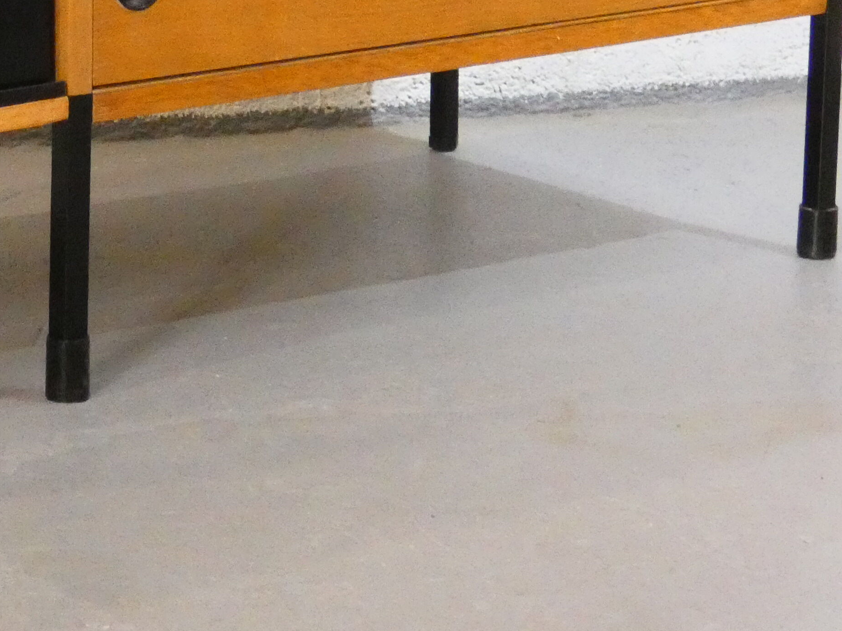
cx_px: -150
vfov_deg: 9.1
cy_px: -38
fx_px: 3940
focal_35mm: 162
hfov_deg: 12.0
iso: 1600
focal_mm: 10.8
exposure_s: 1/40
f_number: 4.1
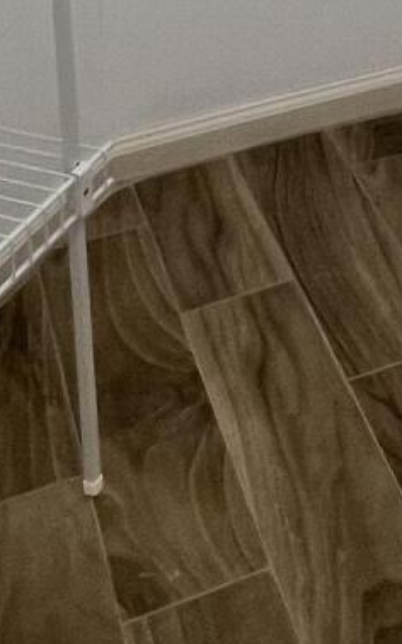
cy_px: -399
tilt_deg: -11.1
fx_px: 1281
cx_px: 489
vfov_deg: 21.9
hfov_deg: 17.0
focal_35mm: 73
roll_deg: +0.6
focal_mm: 1.57
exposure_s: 1/120
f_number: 1.8
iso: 100
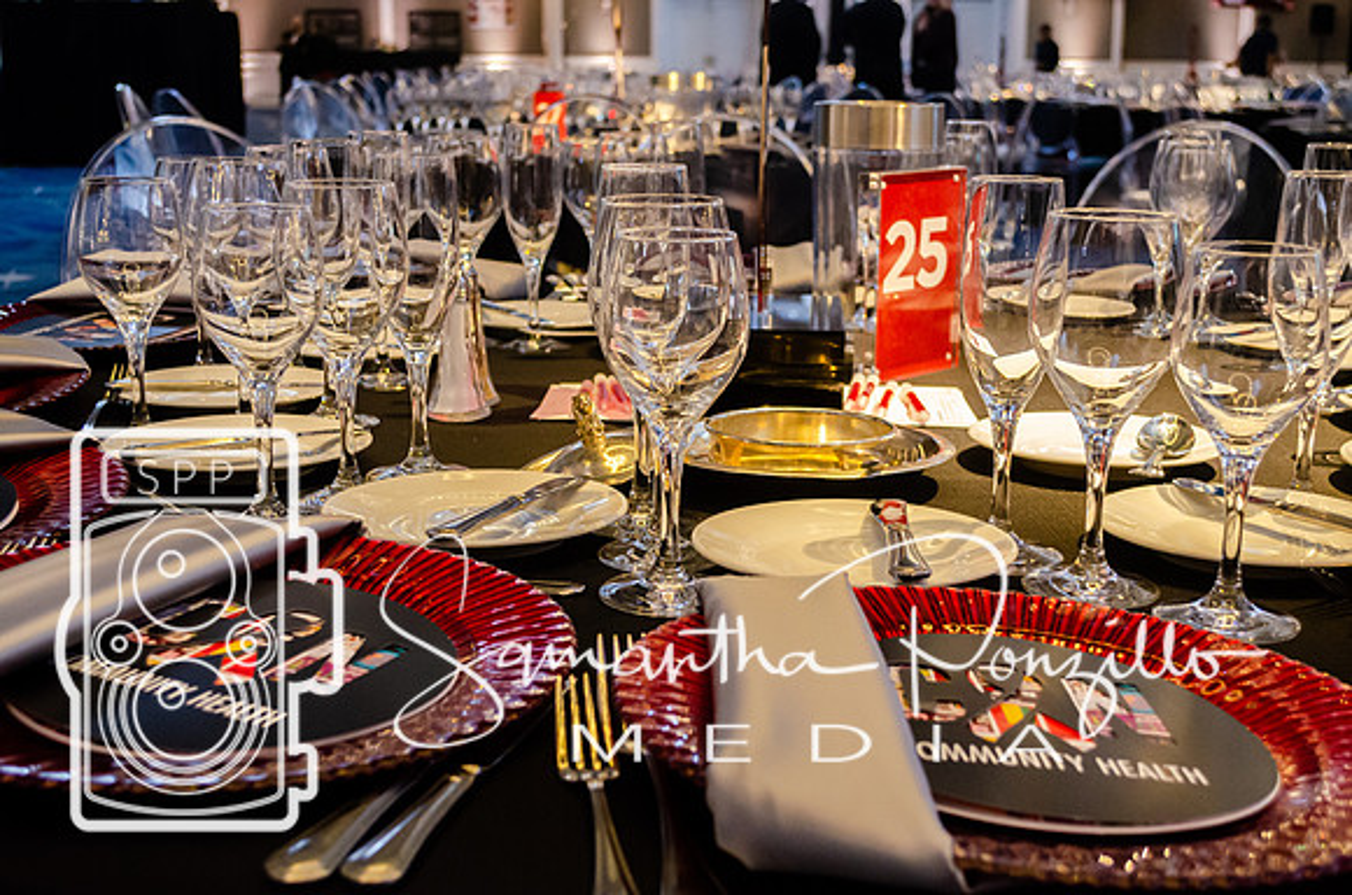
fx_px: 1851
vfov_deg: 27.2
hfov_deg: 40.1
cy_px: 448
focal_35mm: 49
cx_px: 676
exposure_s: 1/25
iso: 3200
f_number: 4.8
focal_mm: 32
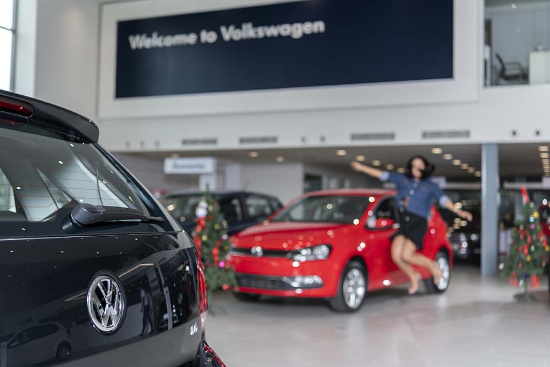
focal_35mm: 42
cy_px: 184
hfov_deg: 46.4
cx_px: 275
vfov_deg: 31.9
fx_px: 642
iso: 100
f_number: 2.8
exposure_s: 1/250
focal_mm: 42
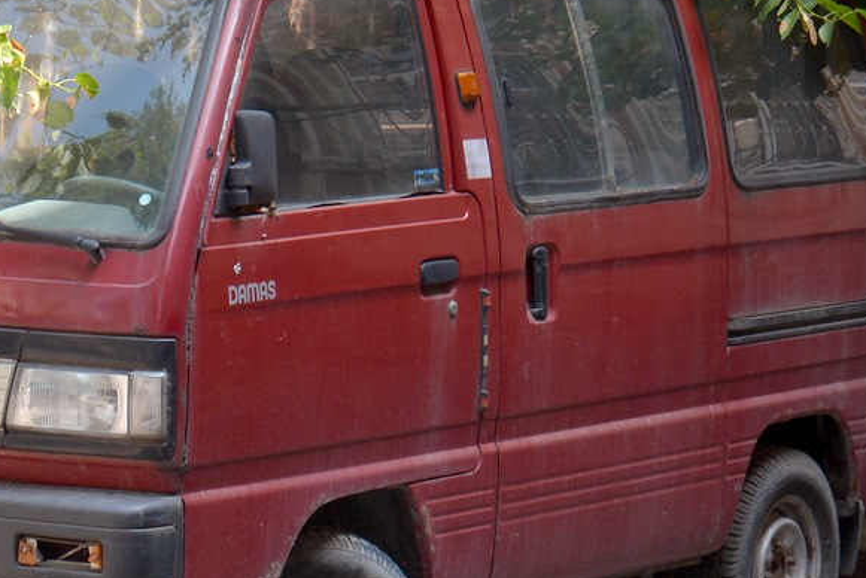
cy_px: 186
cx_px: 215
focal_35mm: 170
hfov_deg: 12.0
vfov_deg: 8.1
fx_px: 4091
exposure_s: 1/160
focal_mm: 44
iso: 200
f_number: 6.3
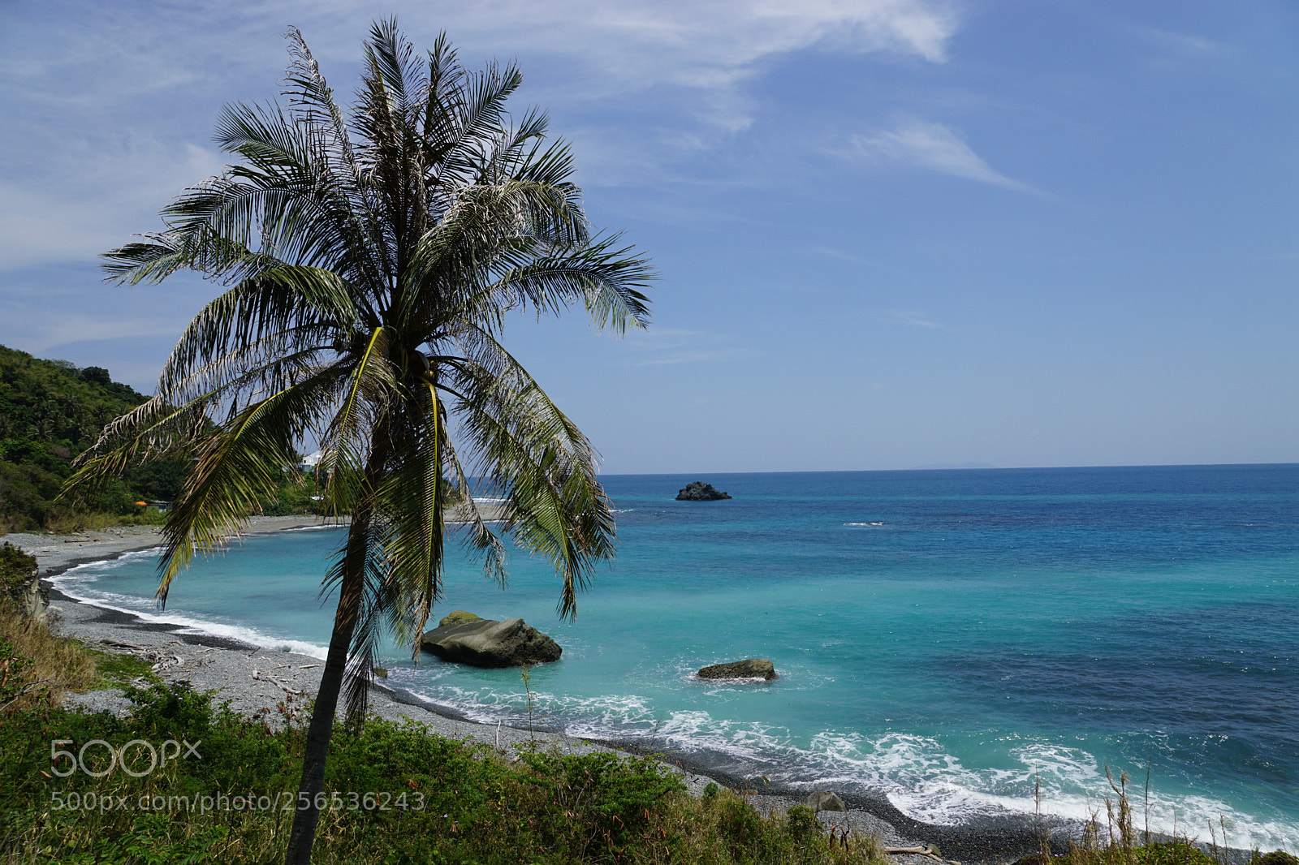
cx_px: 650
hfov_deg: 73.8
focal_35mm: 24
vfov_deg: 53.1
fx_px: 866
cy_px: 432
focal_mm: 16
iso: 100
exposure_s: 1/400
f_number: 8
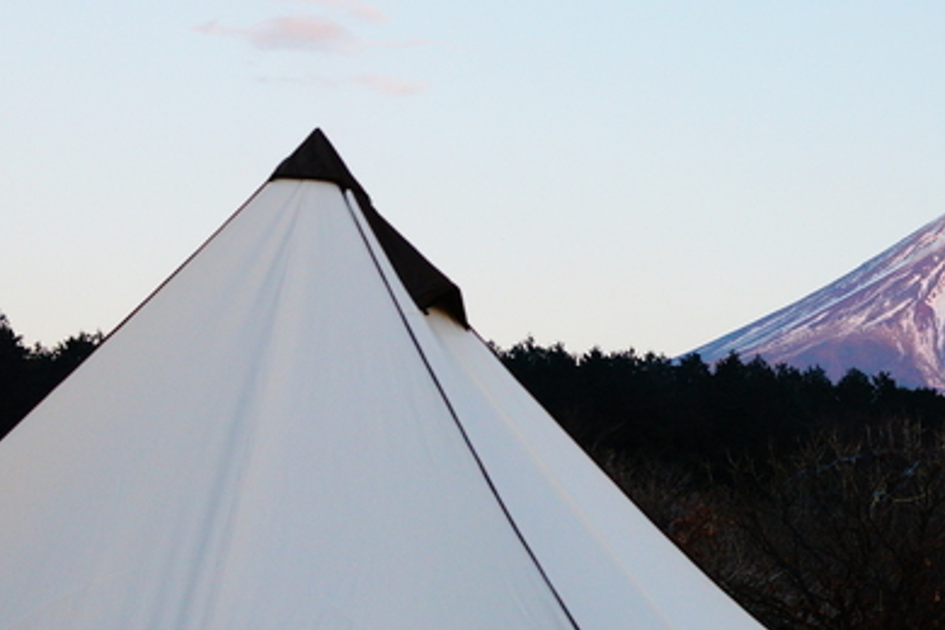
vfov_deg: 14.9
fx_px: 2415
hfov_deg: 21.0
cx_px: 1059
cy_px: 263
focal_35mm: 92
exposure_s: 1/160
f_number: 4
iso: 1600
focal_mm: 35
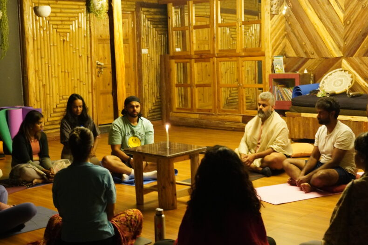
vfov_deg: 23.5
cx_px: 164
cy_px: 151
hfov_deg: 34.6
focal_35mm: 58
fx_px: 590
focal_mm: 29.7
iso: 4000
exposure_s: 1/15
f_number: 2.8
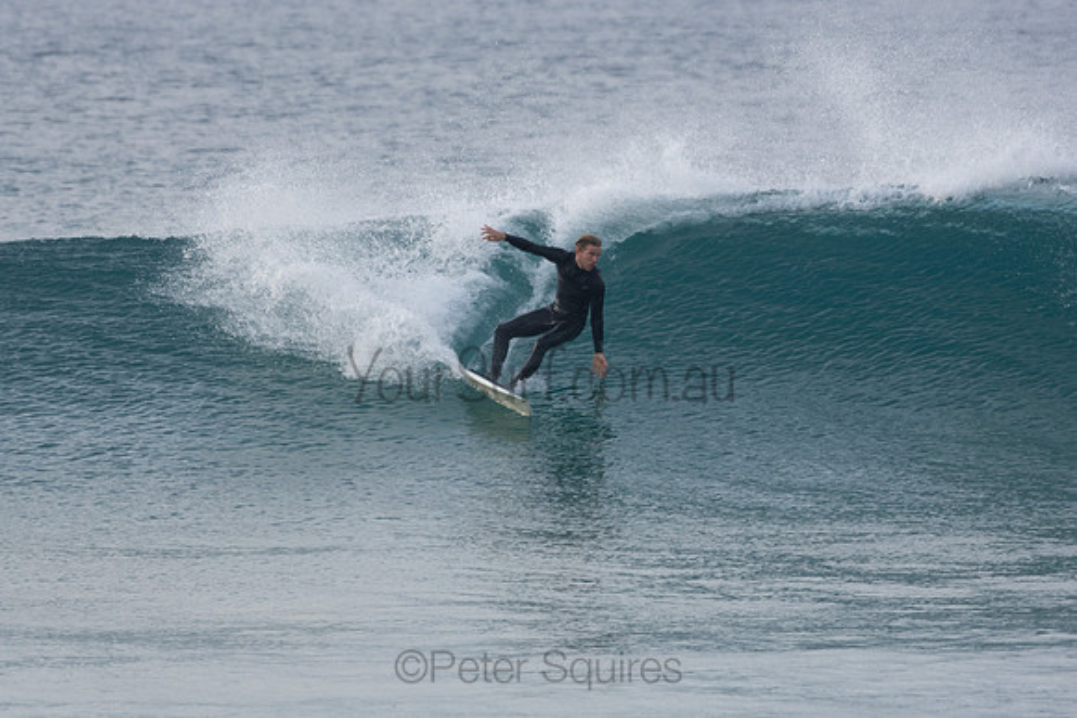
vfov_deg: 2.9
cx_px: 538
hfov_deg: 4.3
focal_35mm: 480
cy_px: 359
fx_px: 14363
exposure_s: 1/1250
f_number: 5.6
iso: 500
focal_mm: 320
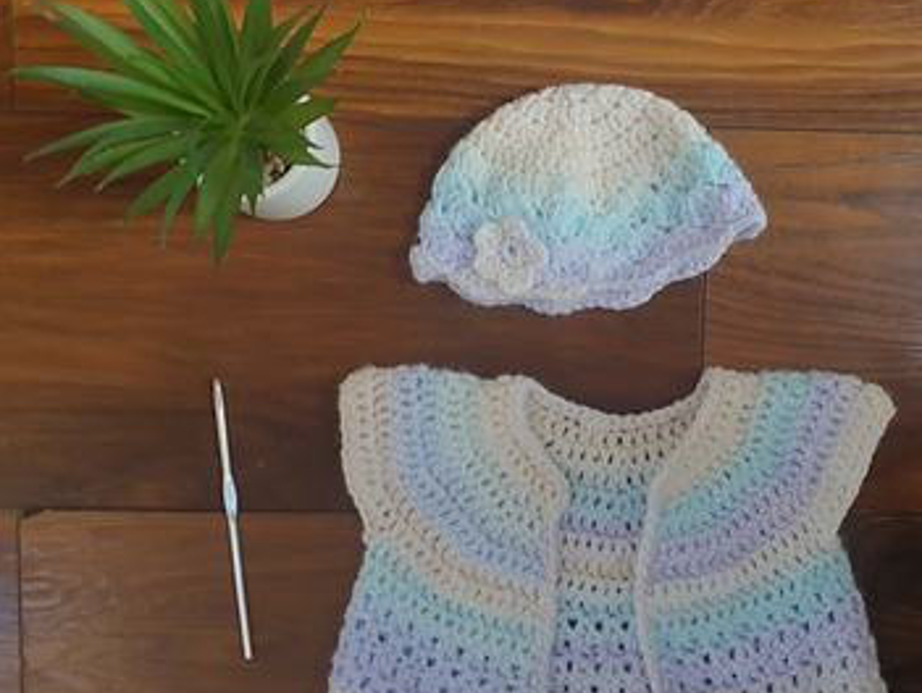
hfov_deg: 49.7
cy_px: 413
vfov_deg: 38.6
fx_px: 987
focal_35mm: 37
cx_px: 570
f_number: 2.4
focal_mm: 4.3
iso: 64
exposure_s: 1/100
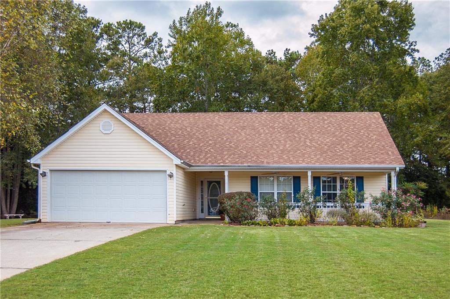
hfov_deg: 41.2
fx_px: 599
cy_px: 150
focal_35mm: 48
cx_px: 225
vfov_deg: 28.0
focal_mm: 32
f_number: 5.6
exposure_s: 1/350
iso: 200
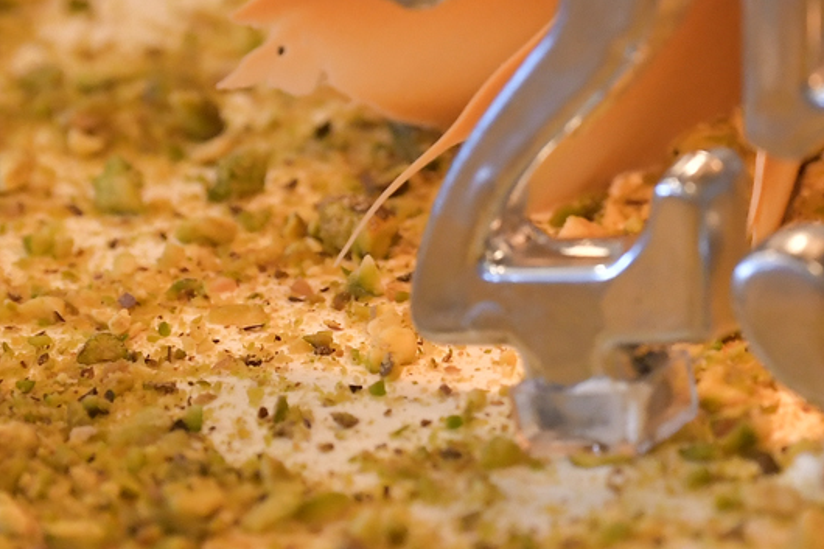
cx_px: 835
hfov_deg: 2.9
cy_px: 281
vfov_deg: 1.9
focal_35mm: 707
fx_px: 16176
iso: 2500
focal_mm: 150
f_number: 3.5
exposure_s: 1/320
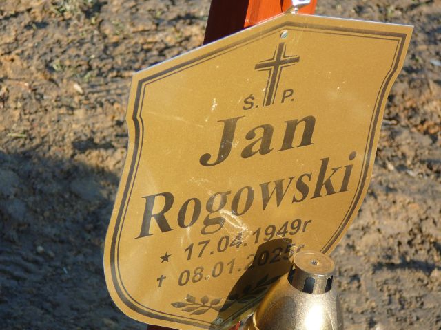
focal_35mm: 118
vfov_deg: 12.6
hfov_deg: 16.7
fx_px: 1503
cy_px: 165
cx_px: 220
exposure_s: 1/200
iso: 80
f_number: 3.9
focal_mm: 17.6
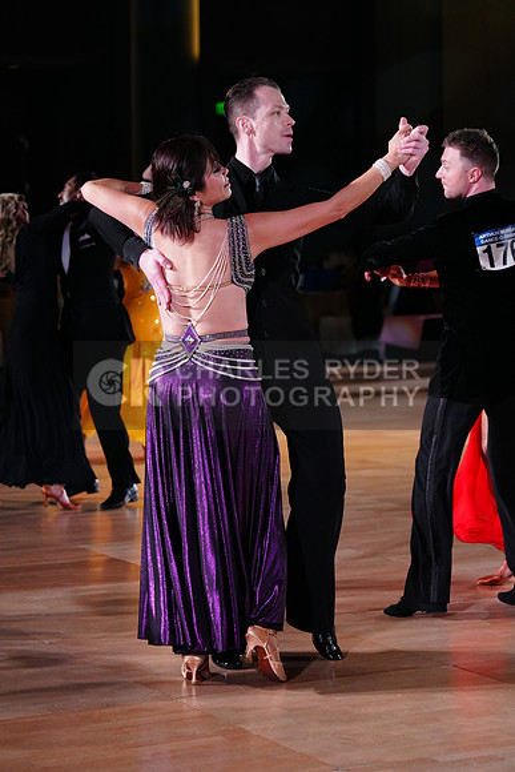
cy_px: 386
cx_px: 258
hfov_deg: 14.3
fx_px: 2059
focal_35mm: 96
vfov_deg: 21.2
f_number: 4
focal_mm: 96
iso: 2000
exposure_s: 1/320
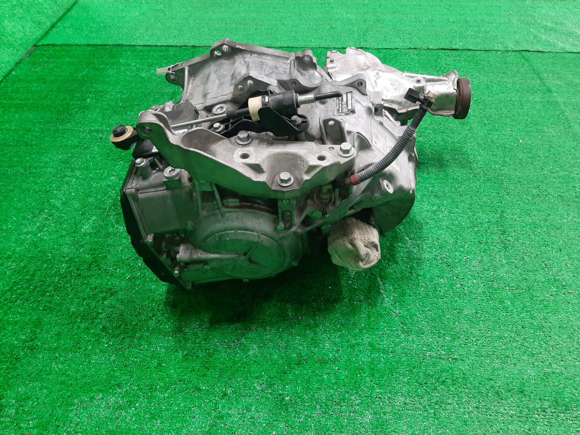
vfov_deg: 53.1
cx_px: 290
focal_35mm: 26
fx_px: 436
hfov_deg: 67.3
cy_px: 218
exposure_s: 1/50
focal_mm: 3.93
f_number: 1.7
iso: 126
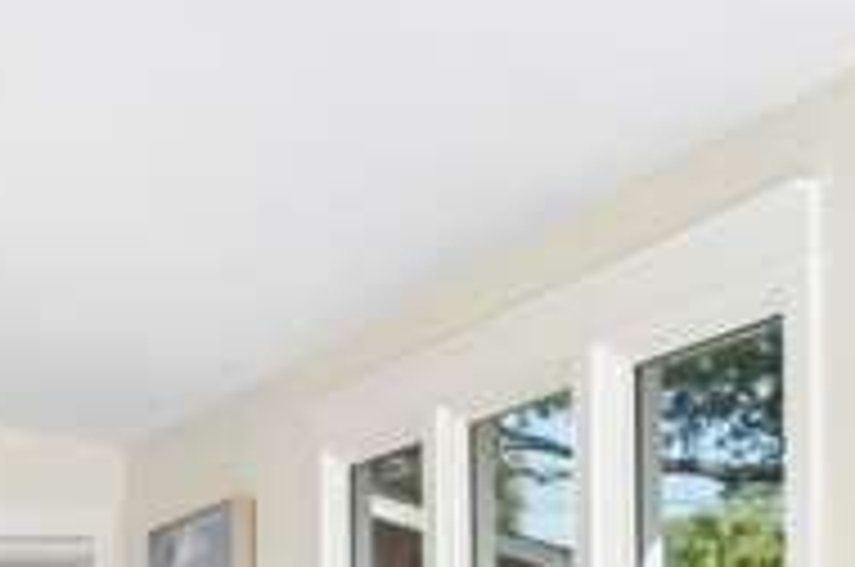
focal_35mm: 85
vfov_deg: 15.2
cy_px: 752
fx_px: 2015
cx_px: -464
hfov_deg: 20.2
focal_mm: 14
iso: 400
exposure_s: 1/25
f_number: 8
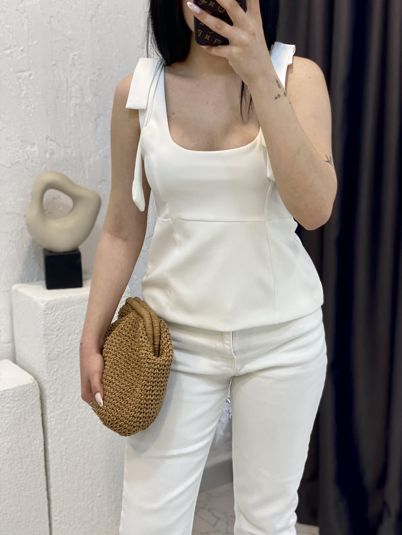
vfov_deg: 36.8
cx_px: 201
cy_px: 268
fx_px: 805
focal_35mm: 52
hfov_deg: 28.0
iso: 100
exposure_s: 1/122
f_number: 2
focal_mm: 6
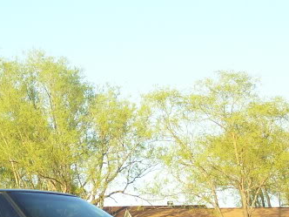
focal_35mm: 128
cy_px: 203
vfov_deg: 11.5
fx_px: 1069
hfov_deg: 15.3
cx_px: 69
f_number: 3.6
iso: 80
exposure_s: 1/180
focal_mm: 10.8
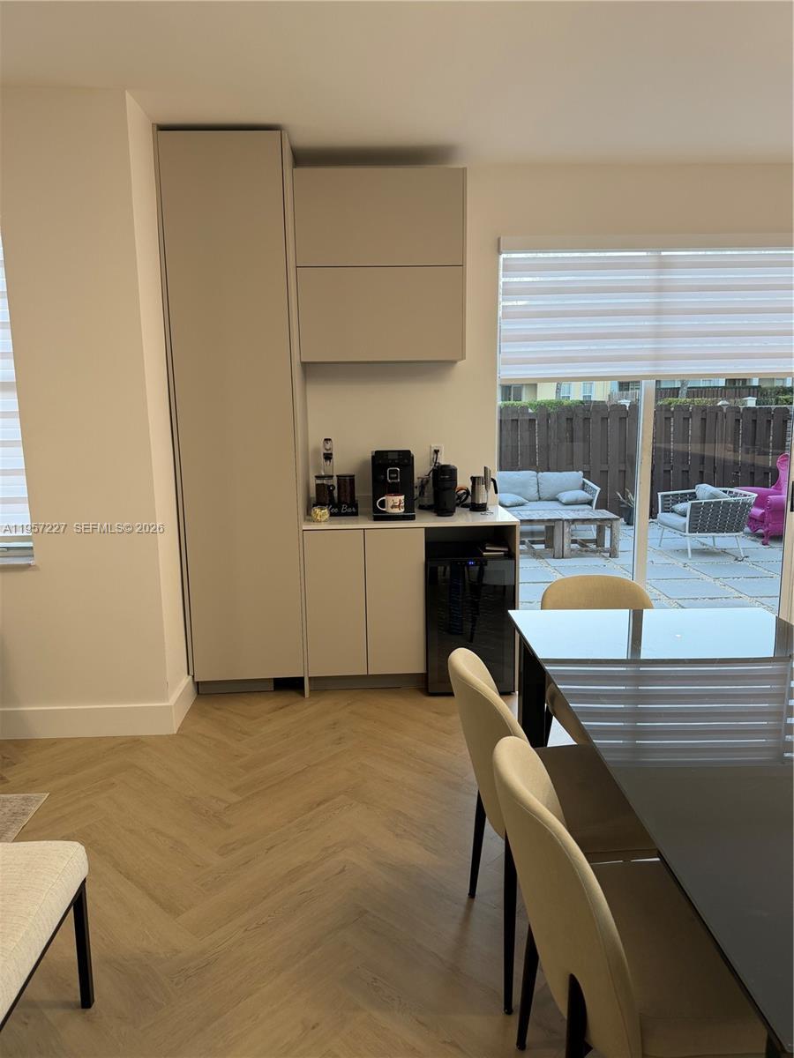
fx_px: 734
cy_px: 529
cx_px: 397
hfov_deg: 56.8
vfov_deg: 71.6
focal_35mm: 24
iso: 125
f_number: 1.78
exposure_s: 1/60
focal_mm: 6.76
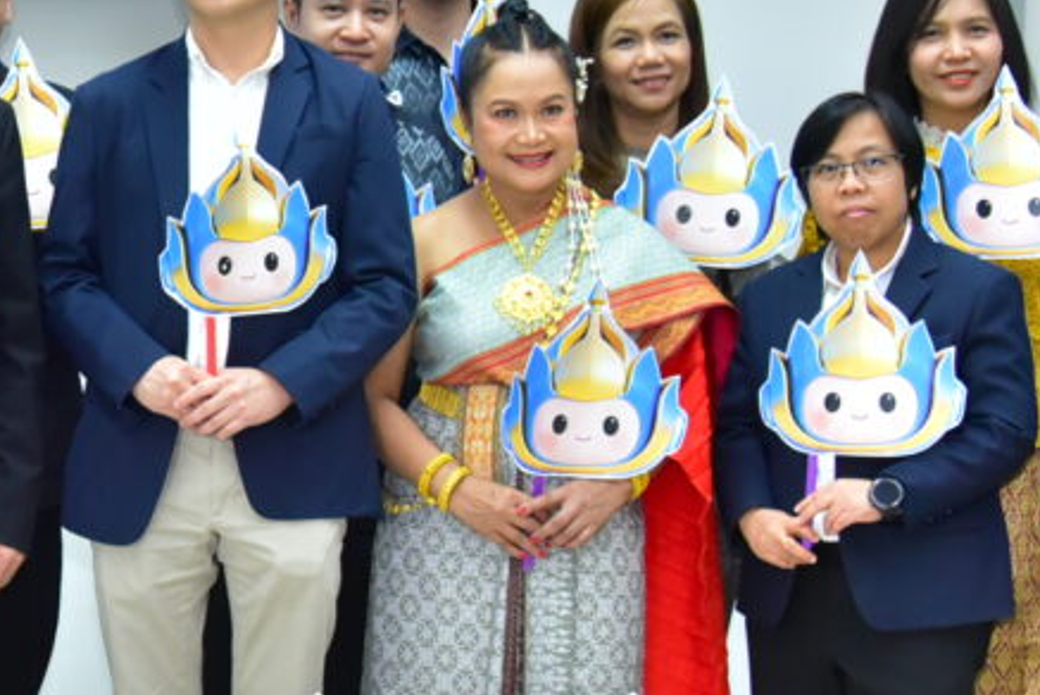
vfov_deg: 10.1
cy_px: 348
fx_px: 3931
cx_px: -171
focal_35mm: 136
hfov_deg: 14.6
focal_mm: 58
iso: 4000
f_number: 5.6
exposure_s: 1/200
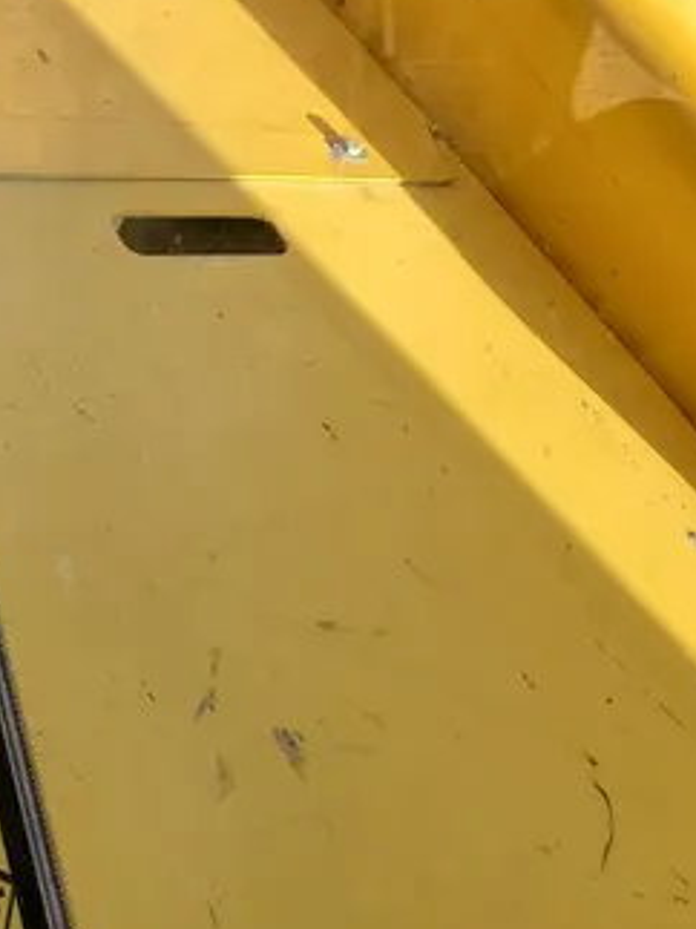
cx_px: -14
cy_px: 183
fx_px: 1583
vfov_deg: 31.8
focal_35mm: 59
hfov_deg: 23.7
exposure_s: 1/317
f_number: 2.4
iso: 50
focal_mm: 4.3
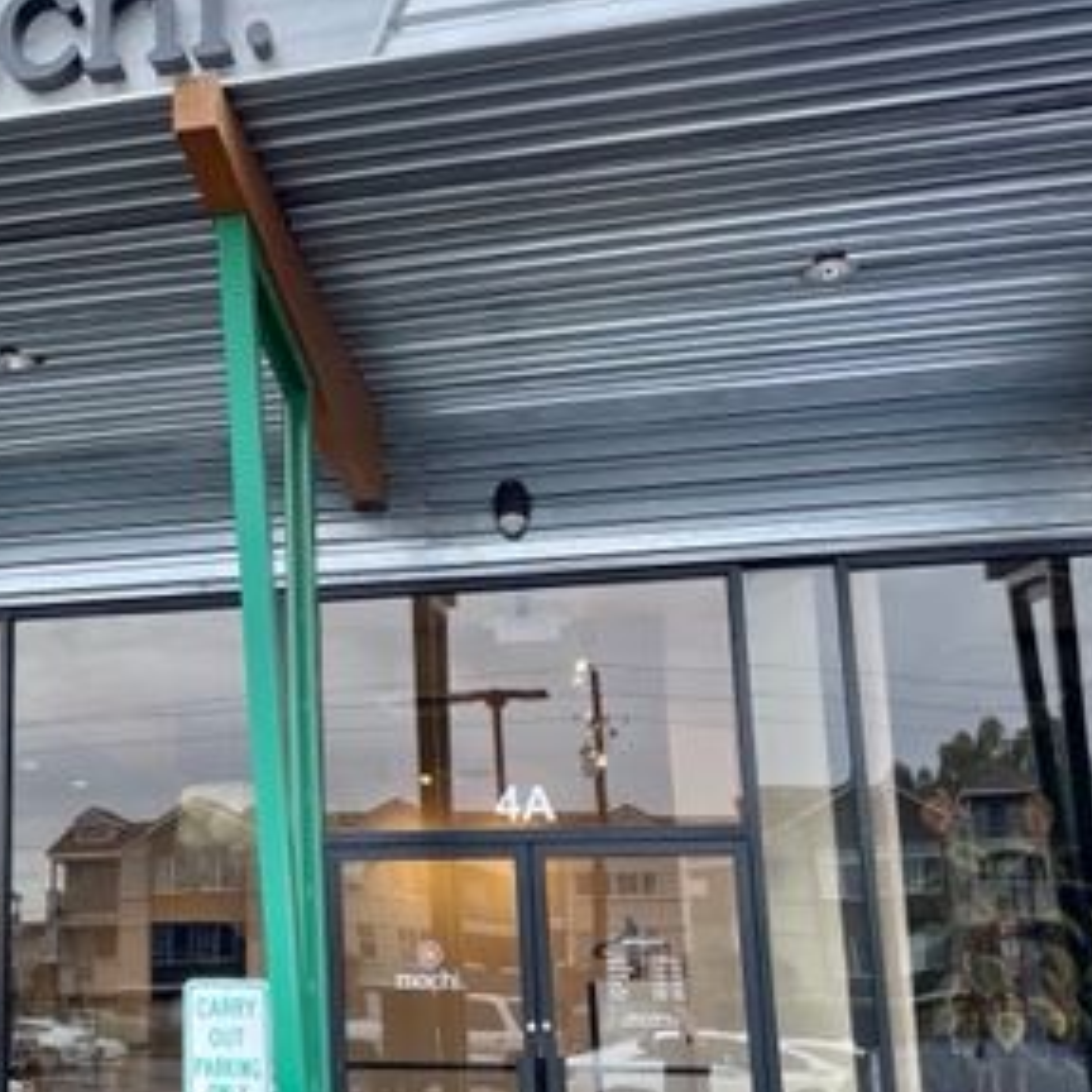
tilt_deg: +11.5
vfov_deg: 33.3
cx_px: 61
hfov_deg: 31.4
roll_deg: +0.1
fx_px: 1820
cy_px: 633
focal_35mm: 51
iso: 32
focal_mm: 4.2
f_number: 1.6
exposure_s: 1/759
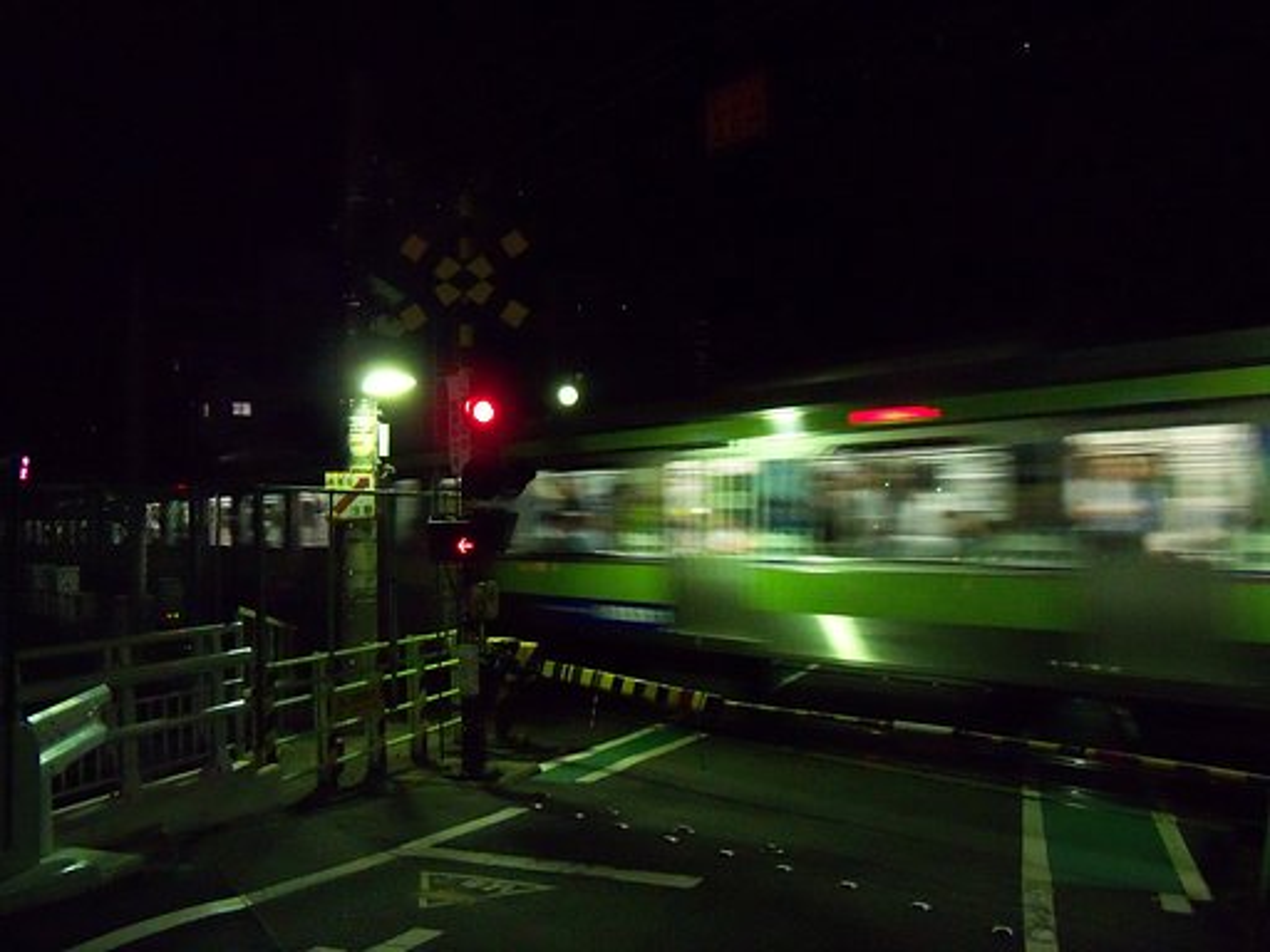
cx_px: 635
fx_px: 1284
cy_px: 476
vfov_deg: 40.7
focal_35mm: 35
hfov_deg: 52.6
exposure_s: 1/30
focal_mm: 6.2
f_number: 3.5
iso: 800
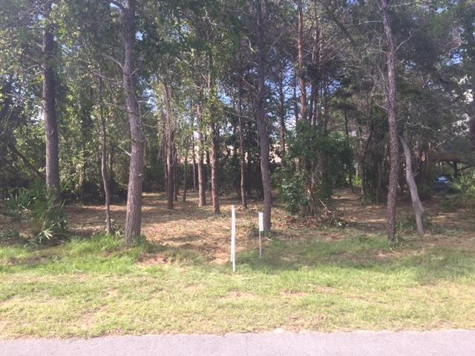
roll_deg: -0.1
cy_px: 178
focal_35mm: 29
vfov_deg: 48.2
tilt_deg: -1.9
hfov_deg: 61.7
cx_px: 238
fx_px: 398
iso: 32
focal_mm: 4.15
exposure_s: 1/542
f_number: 2.2
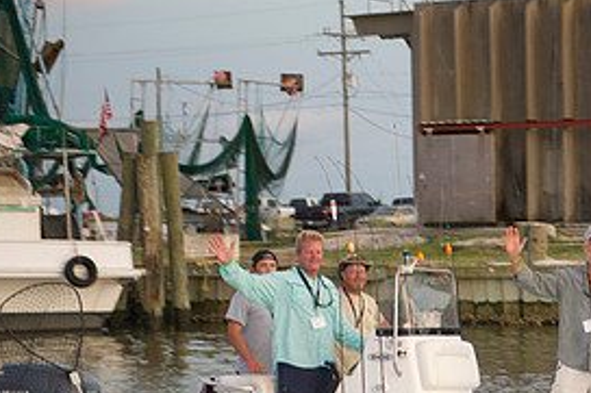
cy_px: 400
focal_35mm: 132
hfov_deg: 15.3
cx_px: 565
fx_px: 2166
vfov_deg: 10.3
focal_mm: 62
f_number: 2.8
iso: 125
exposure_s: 1/50
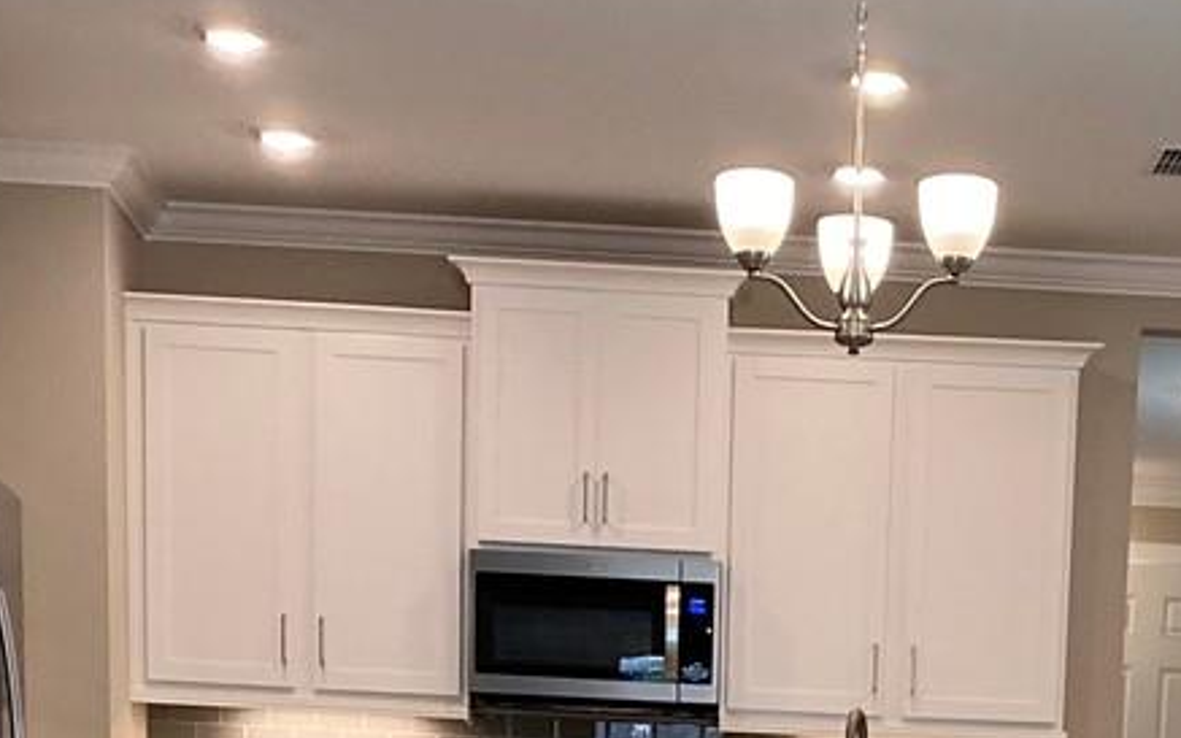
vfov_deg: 11.4
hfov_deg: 20.5
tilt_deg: -12.2
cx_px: 868
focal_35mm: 101
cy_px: 1587
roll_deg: -1.7
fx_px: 3250
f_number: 1.8
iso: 100
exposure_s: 1/120
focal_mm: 4.25
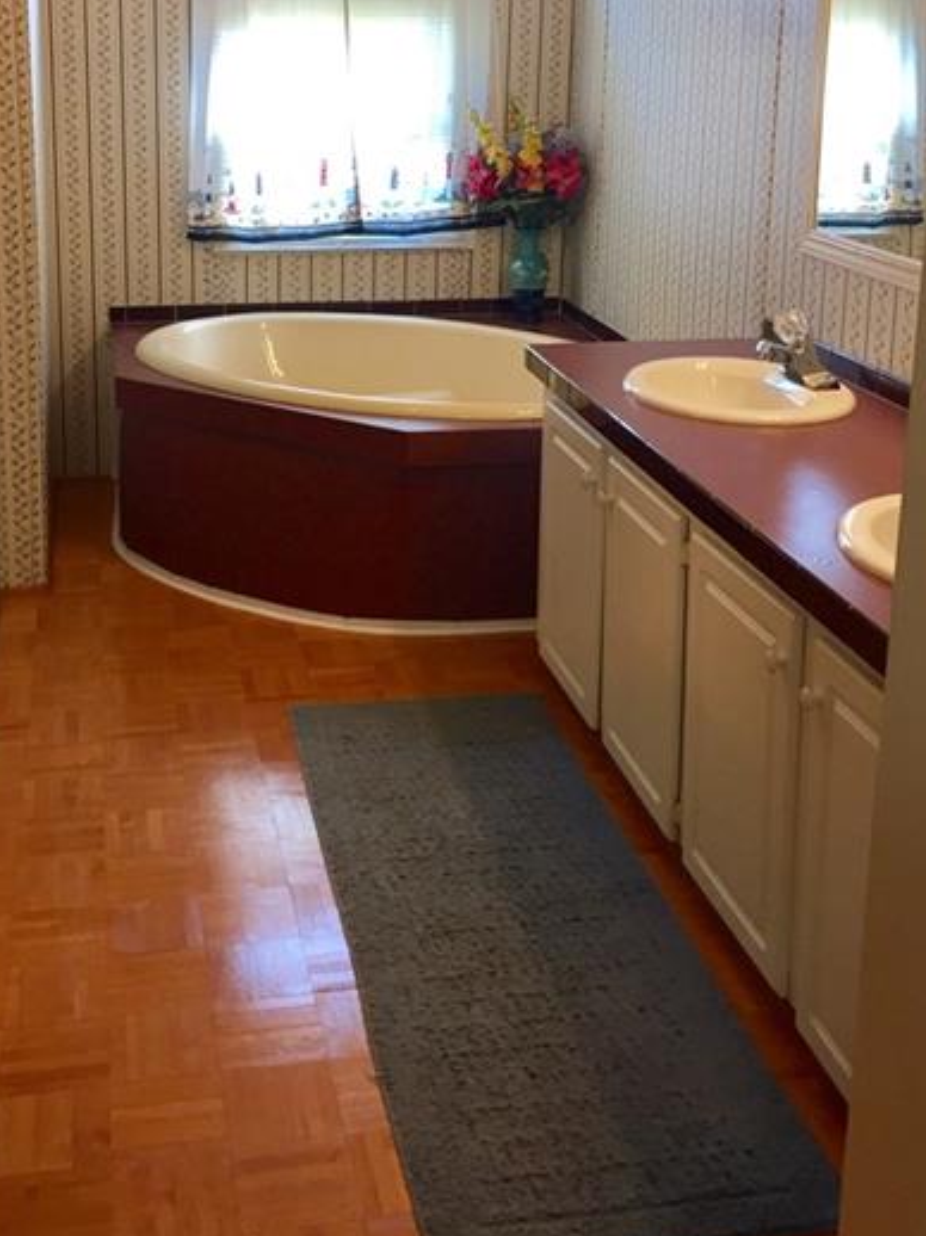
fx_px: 1535
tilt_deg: -12.7
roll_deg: -1.5
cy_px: 379
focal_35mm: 43
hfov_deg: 33.5
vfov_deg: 43.1
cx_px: 394
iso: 32
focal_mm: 4.15
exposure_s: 1/30
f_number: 2.2
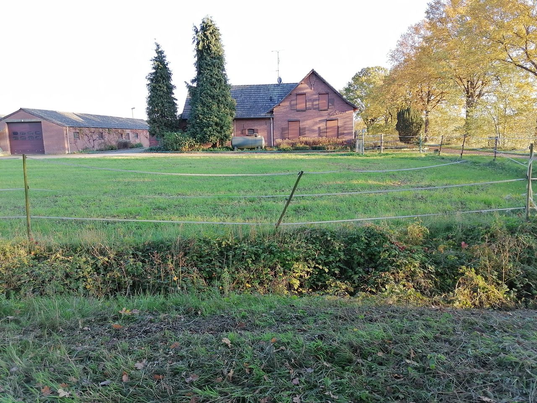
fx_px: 403
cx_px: 268
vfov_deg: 53.1
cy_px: 202
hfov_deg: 67.3
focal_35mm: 26
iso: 50
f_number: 1.8
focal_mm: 5.3
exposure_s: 1/102
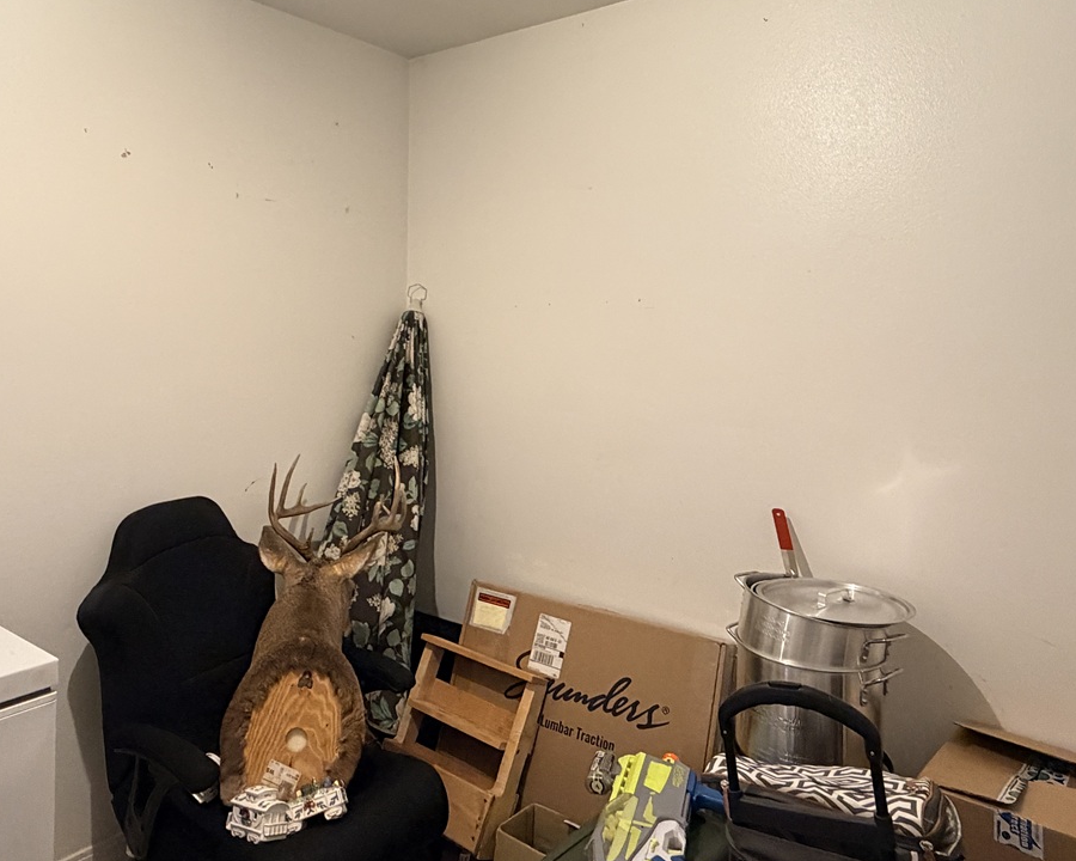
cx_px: 476
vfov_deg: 54.5
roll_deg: -0.9
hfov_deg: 65.8
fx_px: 828
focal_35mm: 26
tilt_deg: -0.9
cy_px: 339
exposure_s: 1/60
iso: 400
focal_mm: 2.22
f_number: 2.2
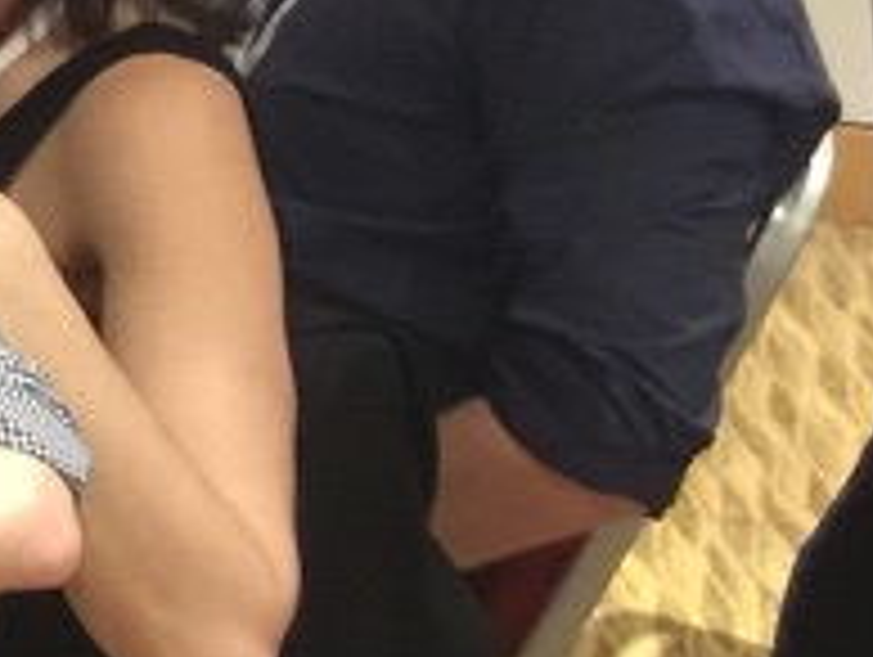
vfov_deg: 9.7
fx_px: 3863
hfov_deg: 10.7
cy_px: 99
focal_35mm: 153
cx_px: -1346
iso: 200
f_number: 2.2
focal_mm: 4.15
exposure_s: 1/4
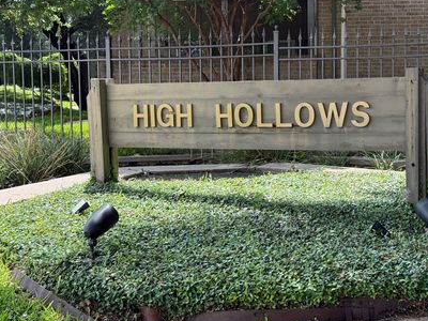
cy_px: 156
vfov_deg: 24.4
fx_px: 742
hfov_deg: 32.0
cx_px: 265
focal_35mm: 60
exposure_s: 1/1167
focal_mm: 6.76
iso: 100
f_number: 1.78
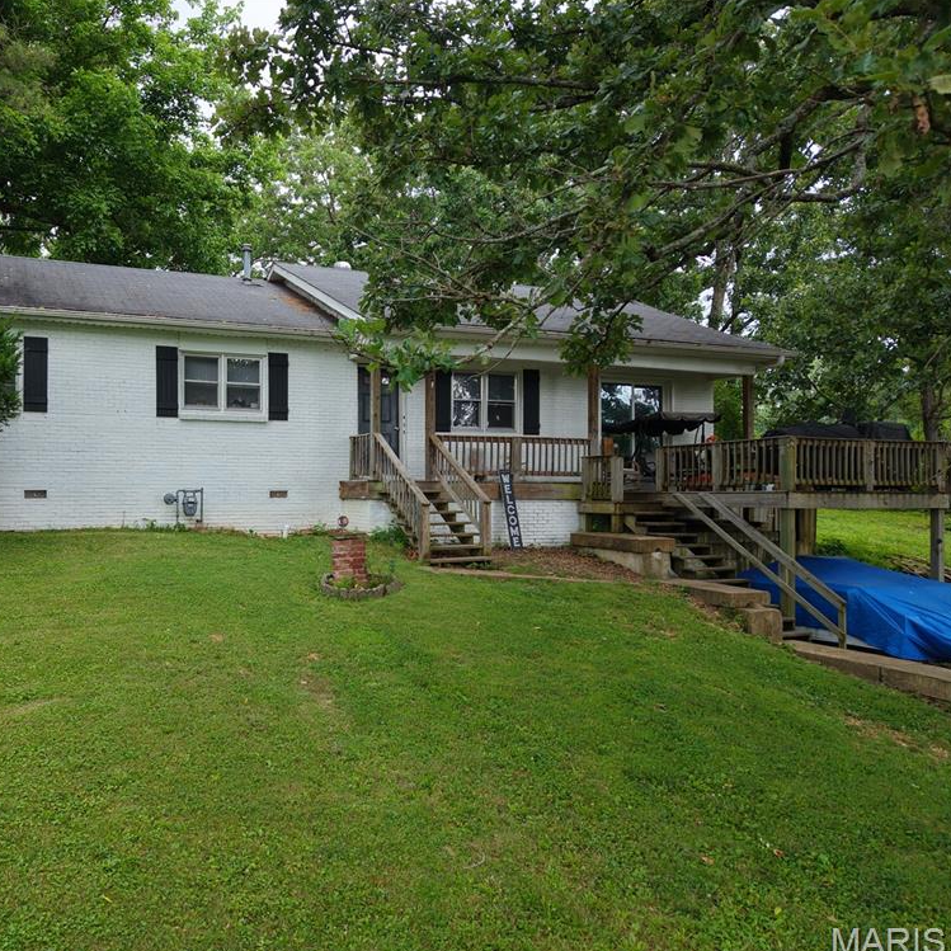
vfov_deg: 55.6
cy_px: 481
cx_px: 309
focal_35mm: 29
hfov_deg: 54.4
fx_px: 901
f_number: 1.8
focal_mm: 8.67
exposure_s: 1/40
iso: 100
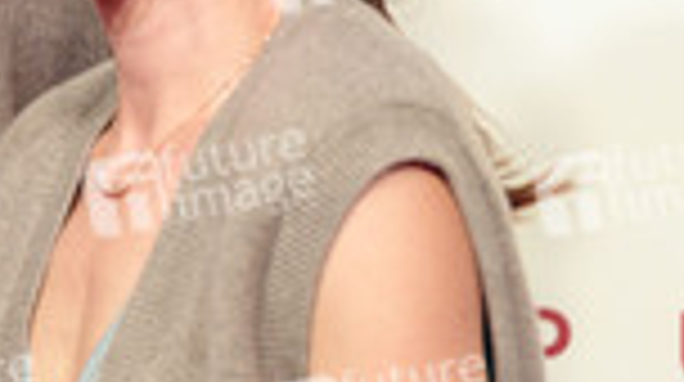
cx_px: -191
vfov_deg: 4.0
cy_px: -153
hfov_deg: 7.2
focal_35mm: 299
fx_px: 5415
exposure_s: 1/250
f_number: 2.8
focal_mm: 96
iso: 320
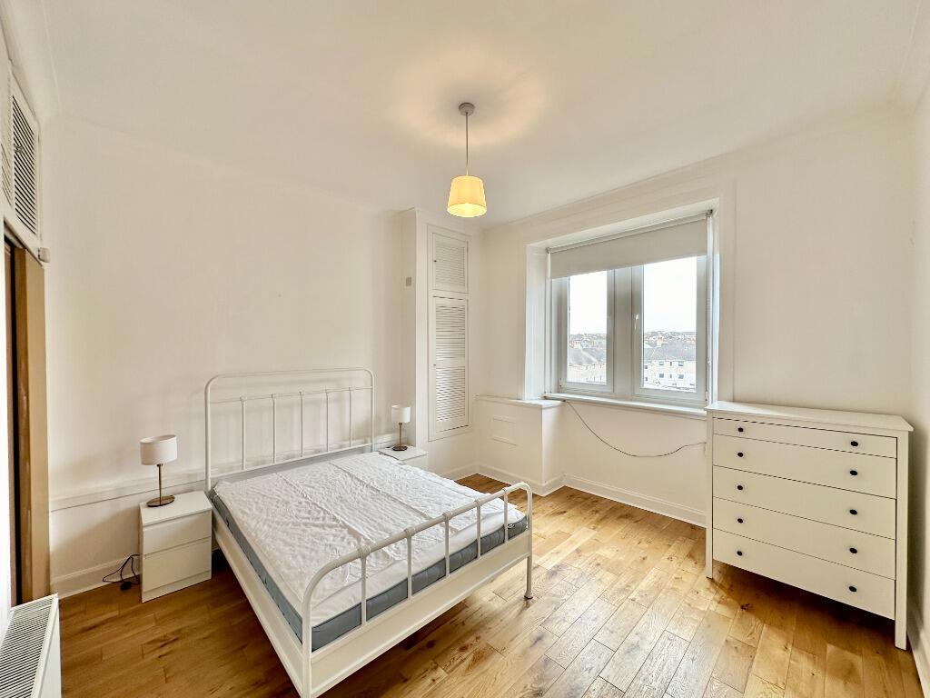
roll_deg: +0.5
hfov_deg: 102.1
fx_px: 376
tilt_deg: -0.9
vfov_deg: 85.7
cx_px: 465
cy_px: 349
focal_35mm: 14
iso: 40
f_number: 2.2
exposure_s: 1/102
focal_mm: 2.22
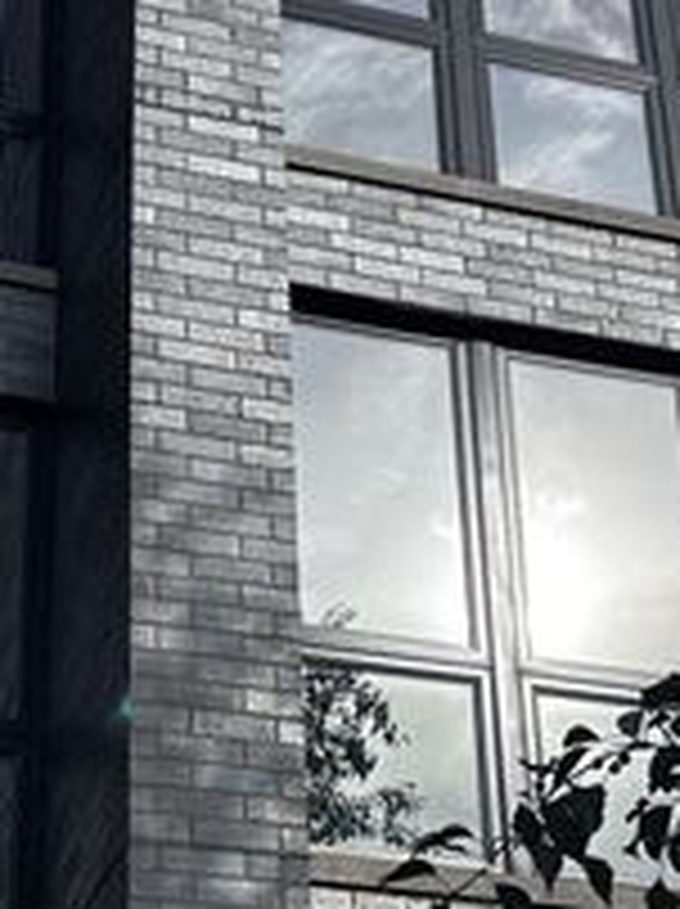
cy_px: 637
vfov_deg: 22.6
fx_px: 2257
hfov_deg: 17.1
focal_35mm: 86
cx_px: 324
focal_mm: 5.1
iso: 50
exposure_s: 1/2755
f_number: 1.6
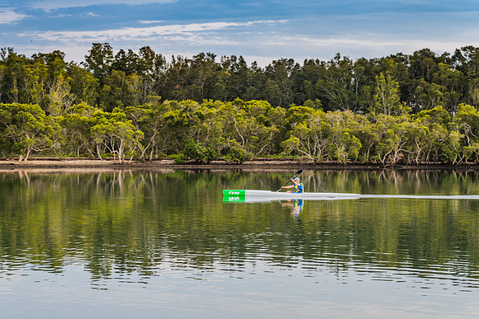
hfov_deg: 20.0
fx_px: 1355
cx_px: 226
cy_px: 157
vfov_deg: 13.5
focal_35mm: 102
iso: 200
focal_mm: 95
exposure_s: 1/100
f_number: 8
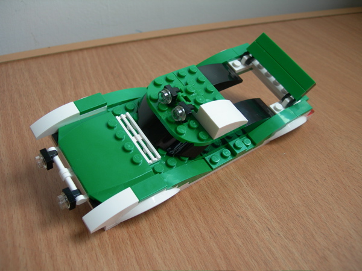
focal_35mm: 38
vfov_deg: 37.7
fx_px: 397
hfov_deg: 49.0
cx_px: 181
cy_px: 136
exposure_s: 1/21
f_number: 2.8
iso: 50
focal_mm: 7.8
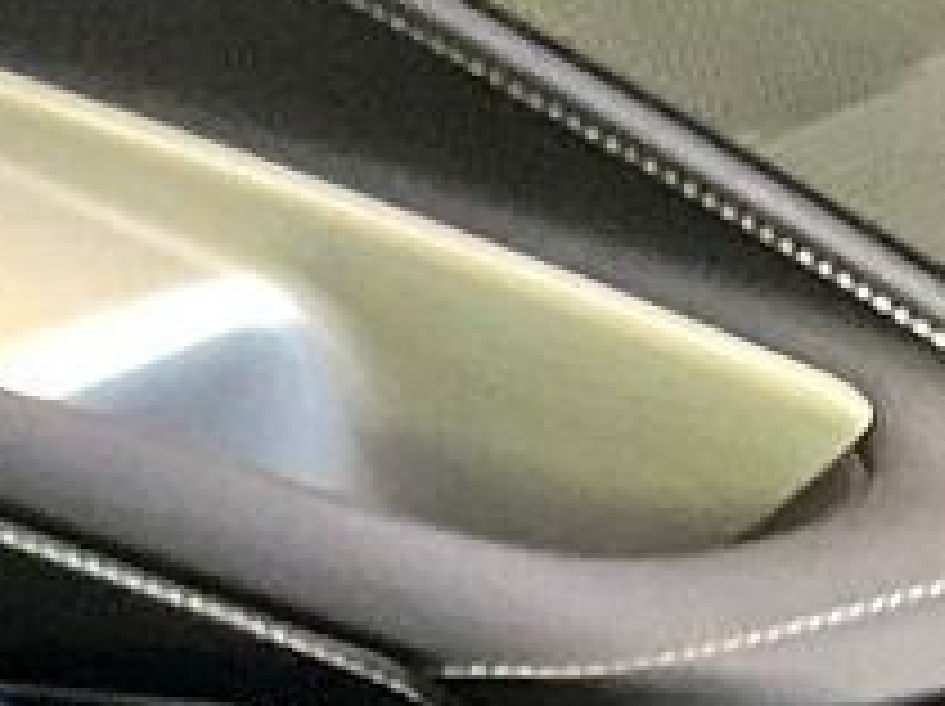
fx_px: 6026
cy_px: 2667
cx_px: -824
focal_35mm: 221
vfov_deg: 5.9
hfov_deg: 8.6
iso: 320
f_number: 1.8
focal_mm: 3
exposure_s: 1/47
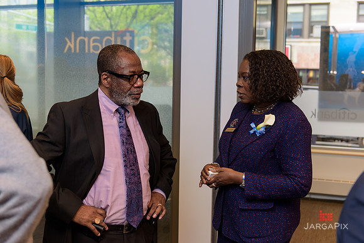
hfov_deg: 41.1
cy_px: 122
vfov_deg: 28.1
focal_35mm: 48
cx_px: 182
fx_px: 485
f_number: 3.2
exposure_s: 1/125
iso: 320
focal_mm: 48
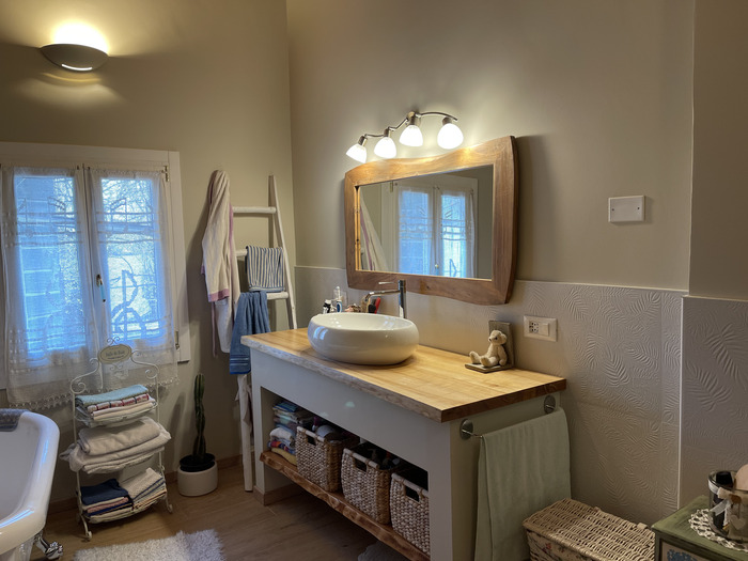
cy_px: 280
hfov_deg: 67.3
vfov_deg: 53.1
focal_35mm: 26
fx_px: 562
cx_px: 374
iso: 125
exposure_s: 1/100
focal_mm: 5.1
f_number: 1.6
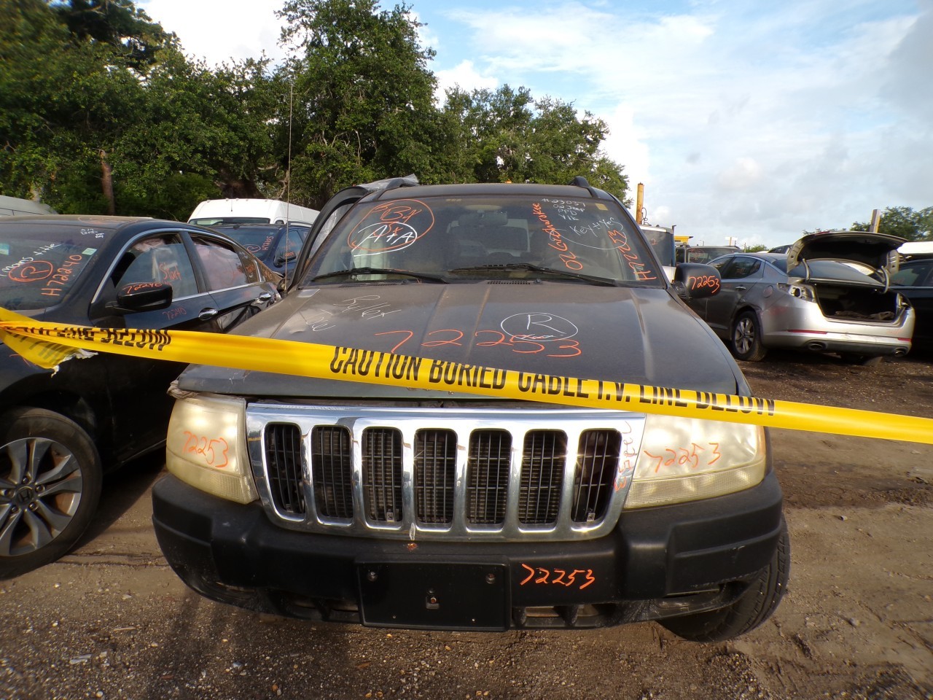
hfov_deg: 71.6
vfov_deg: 56.8
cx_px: 466
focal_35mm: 24
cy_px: 350
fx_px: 647
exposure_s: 1/160
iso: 100
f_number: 5.8
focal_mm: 4.3
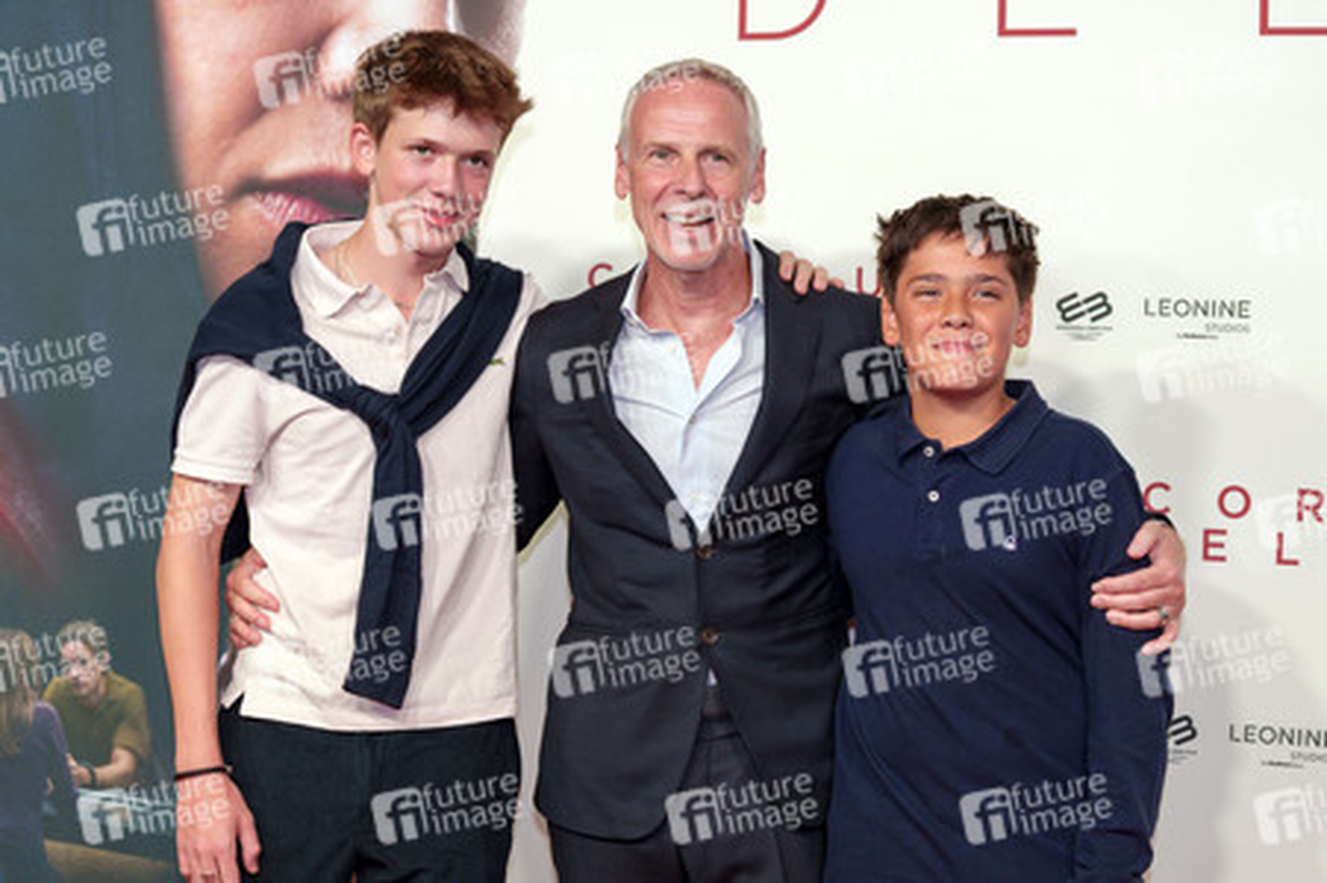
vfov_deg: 19.4
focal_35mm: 70
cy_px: 442
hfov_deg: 28.9
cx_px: 664
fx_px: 2578
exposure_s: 1/250
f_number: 3.5
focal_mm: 70
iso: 320
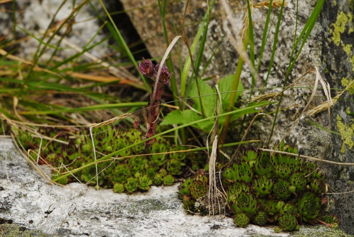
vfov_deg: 8.8
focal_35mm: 157
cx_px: 181
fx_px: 1542
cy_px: 113
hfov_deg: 13.1
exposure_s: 1/200
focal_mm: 85
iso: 400
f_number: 8
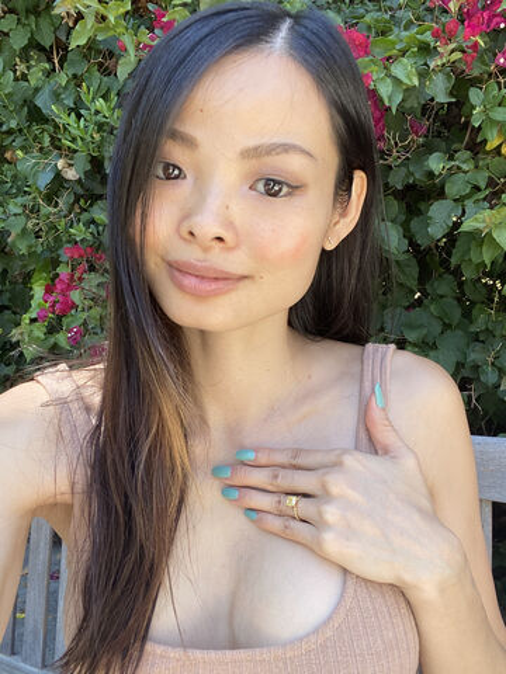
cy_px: 337
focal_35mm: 30
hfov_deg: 46.8
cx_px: 253
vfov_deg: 60.0
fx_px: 585
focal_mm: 2.71
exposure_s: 1/122
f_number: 2.2
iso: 32
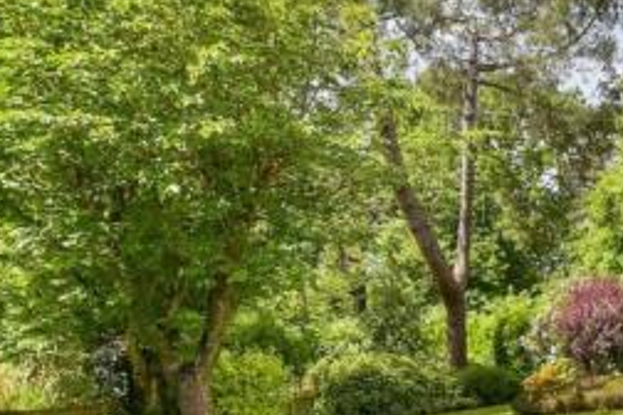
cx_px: 733
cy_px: 293
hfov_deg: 38.1
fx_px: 675
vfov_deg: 33.7
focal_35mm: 39
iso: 160
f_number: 8
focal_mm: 10
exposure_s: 1/250
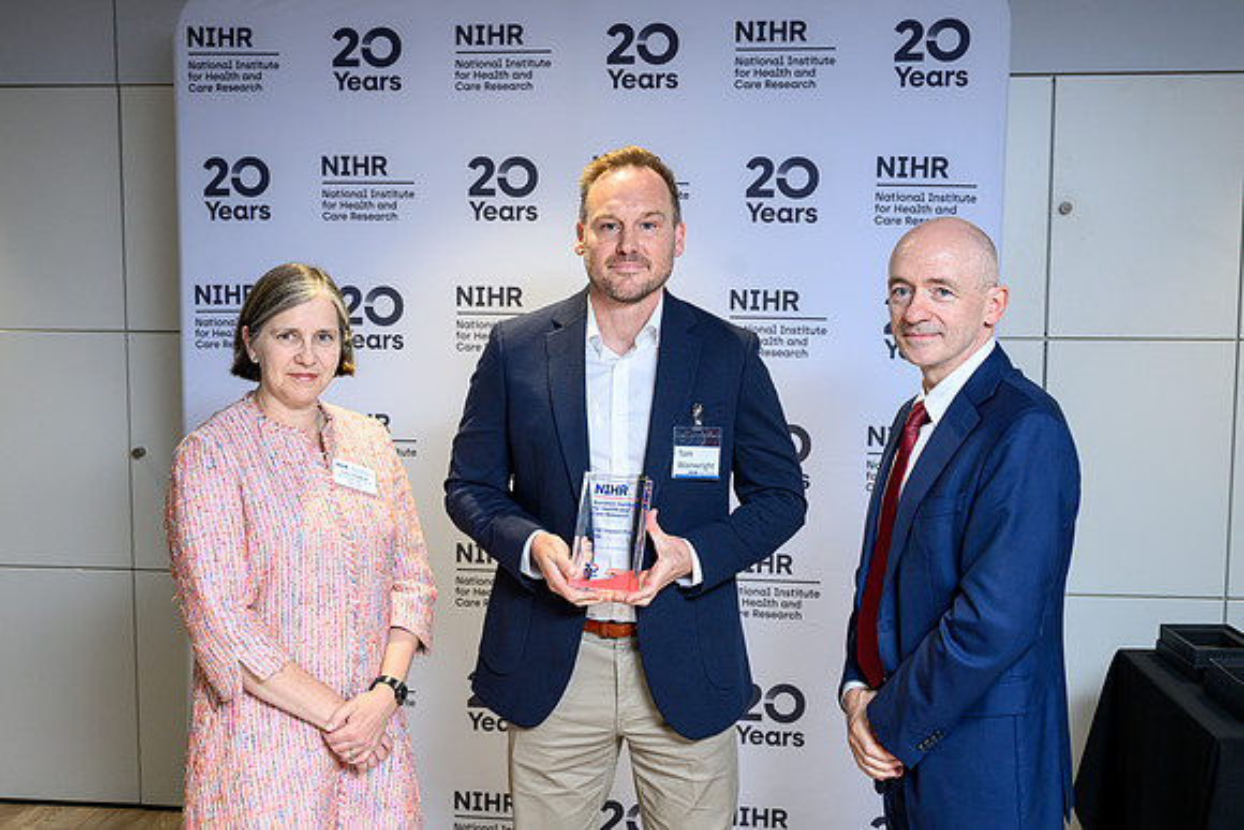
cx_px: 622
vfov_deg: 31.7
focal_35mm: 42
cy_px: 415
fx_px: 1460
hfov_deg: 46.1
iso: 1600
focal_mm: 42
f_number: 4.5
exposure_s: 1/200
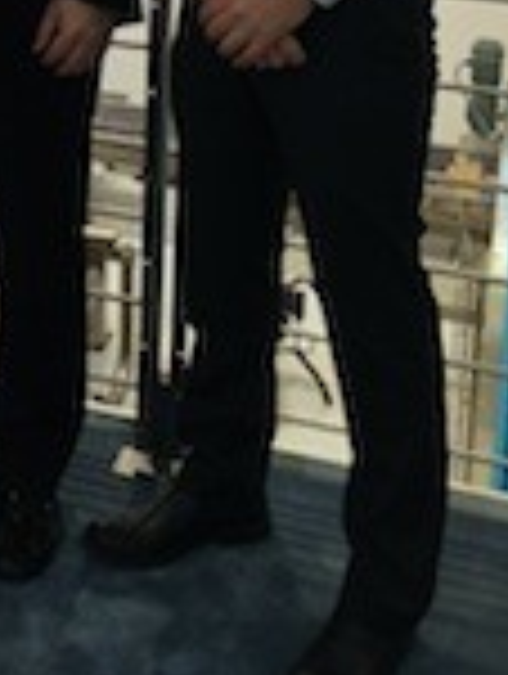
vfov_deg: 22.2
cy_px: -176
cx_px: 4
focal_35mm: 80
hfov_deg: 18.0
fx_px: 1561
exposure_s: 1/33
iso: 40
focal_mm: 4.12
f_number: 2.2
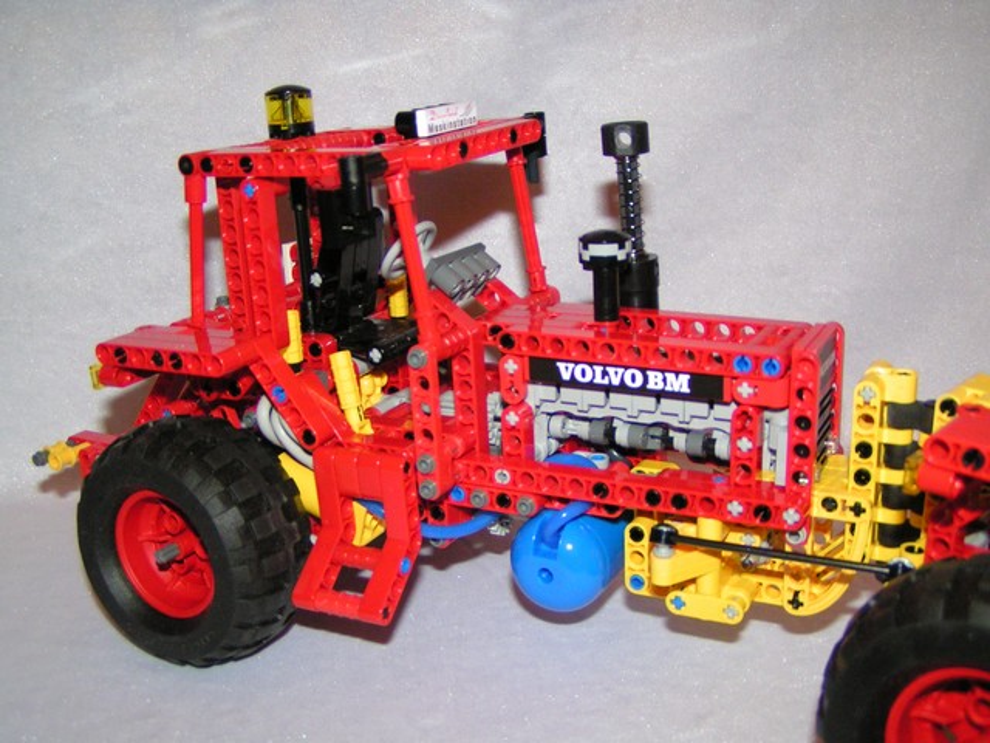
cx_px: 495
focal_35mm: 38
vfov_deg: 37.7
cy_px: 372
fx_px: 1087
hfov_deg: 49.0
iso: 200
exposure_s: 1/40
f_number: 2.8
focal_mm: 5.8
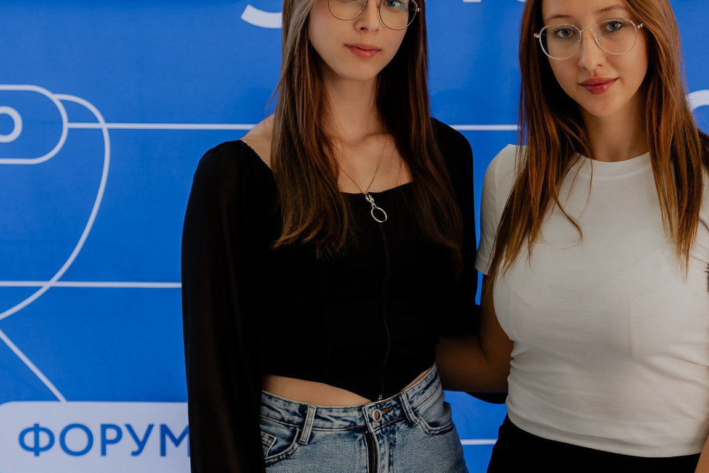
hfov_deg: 17.0
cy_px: 289
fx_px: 2363
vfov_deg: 11.4
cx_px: 522
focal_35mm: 120
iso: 640
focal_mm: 54
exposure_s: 1/200
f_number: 2.8
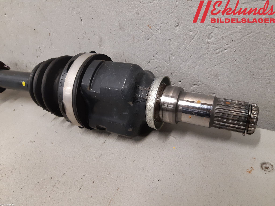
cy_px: 103
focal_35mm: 26
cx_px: 138
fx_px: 207
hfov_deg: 67.3
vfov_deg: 53.1
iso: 200
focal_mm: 3.93
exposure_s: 1/50
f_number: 1.7
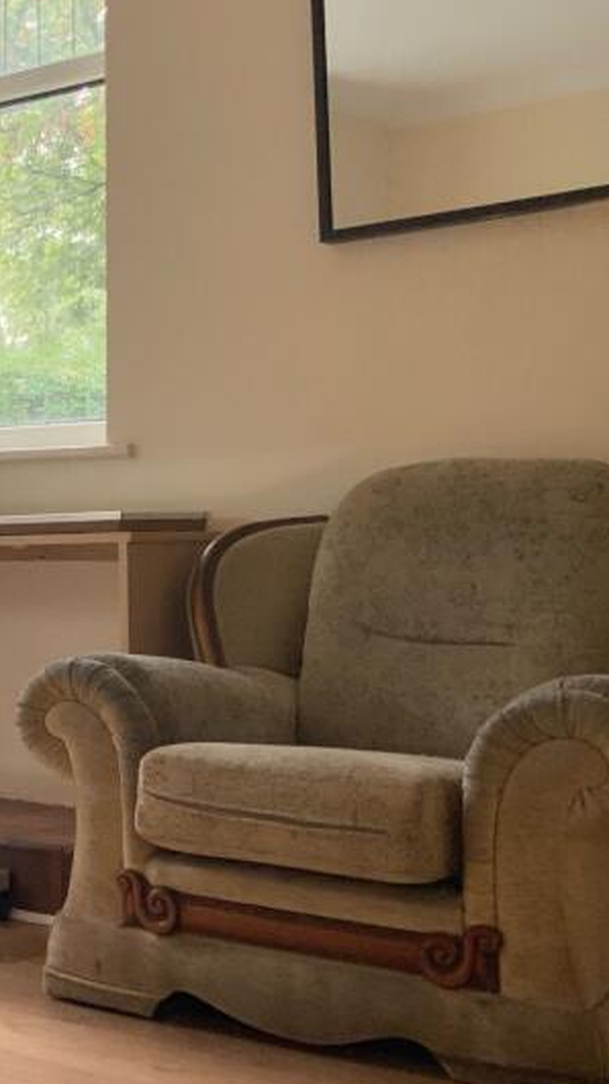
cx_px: -331
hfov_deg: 17.5
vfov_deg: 34.4
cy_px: 524
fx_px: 1752
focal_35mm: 61
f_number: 1.8
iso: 64
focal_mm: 3
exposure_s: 1/122
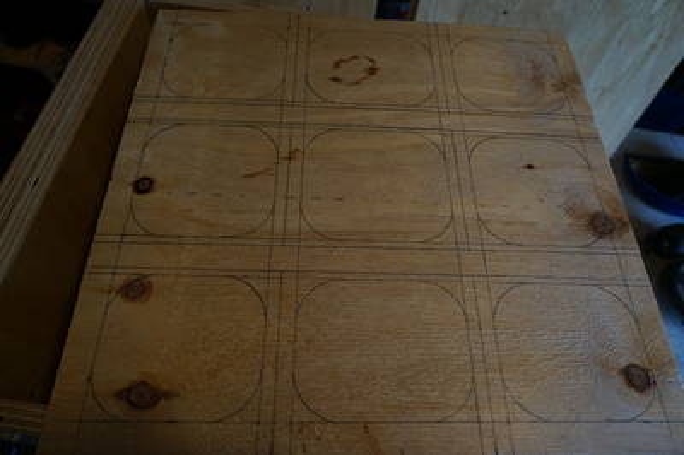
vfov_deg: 53.1
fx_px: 456
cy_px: 228
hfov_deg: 73.8
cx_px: 342
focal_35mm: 24
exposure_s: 1/60
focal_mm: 16
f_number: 4
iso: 1600
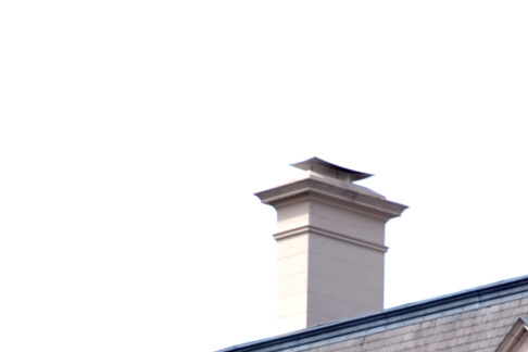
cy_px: 871
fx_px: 4057
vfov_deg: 4.8
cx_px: 461
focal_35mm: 277
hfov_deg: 7.4
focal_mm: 35
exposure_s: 1/250
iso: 100
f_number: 8
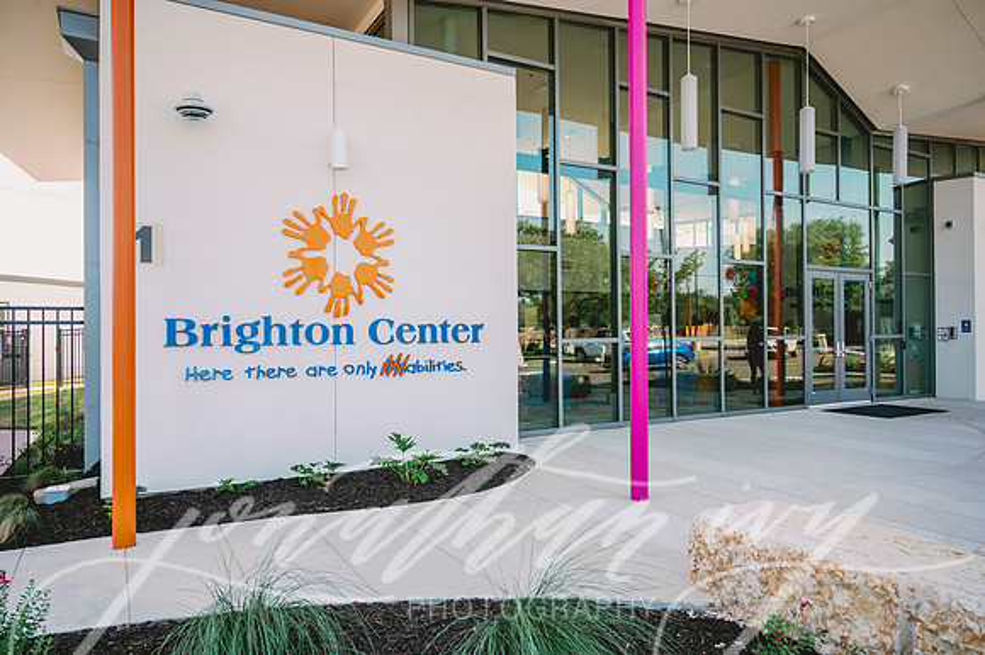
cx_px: 492
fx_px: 656
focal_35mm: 24
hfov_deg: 73.8
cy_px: 328
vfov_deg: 53.1
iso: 640
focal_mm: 24
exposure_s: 1/2000
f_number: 3.5
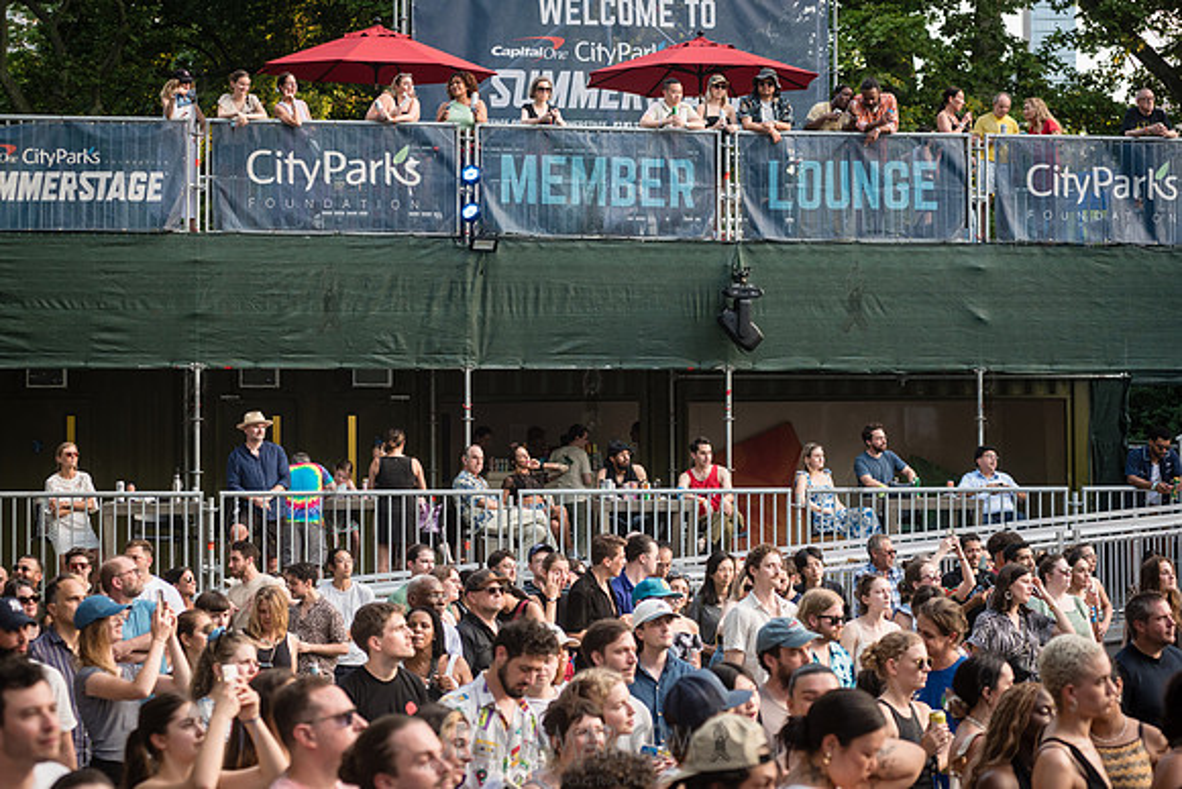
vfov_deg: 17.1
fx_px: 2627
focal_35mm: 80
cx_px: 591
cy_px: 394
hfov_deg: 25.4
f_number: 4
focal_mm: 80
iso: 1000
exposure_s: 1/400
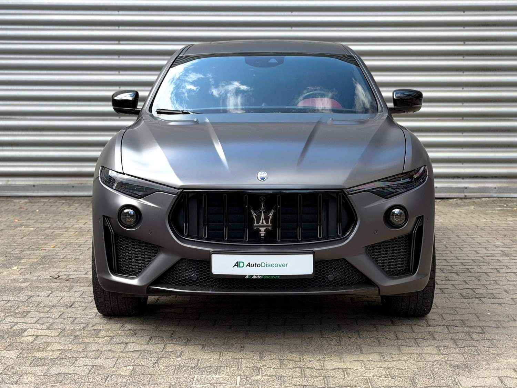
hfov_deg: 39.7
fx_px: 717
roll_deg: +0.5
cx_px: 258
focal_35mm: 48
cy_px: 194
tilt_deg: -3.4
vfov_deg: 30.3
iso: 80
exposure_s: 1/361
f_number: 1.78
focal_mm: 6.76
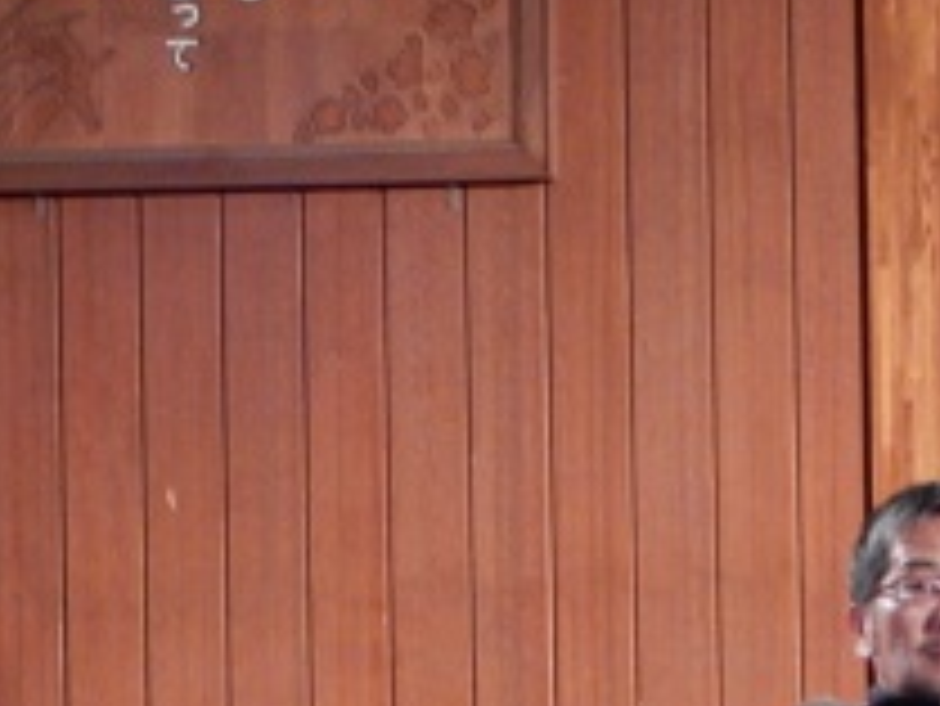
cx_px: 713
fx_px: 9836
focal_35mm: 362
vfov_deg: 4.1
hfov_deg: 5.5
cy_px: 508
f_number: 6
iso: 720
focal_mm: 29.2
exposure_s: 1/10
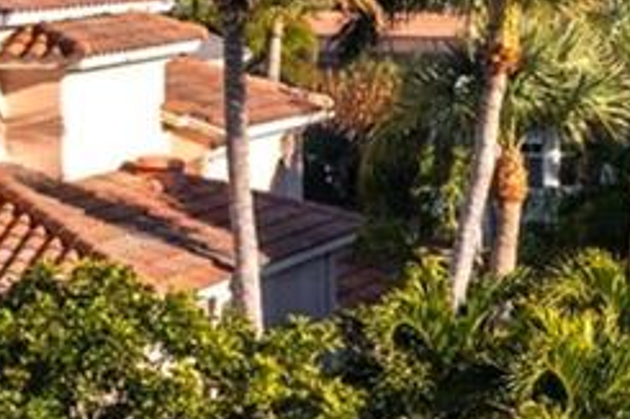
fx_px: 3200
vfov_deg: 7.5
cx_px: 1525
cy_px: 443
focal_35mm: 183
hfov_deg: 9.9
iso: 100
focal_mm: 10.26
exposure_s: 1/800
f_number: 6.3
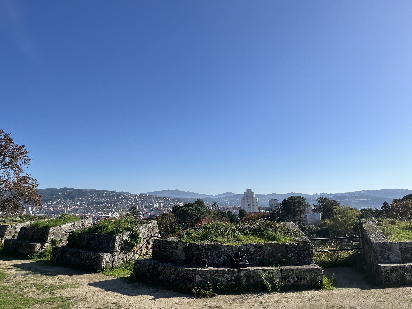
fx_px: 309
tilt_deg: +9.5
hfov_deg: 67.3
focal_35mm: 26
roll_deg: +1.2
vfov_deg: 53.1
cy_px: 154
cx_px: 206
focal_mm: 5.1
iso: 50
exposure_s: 1/5076
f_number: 1.6
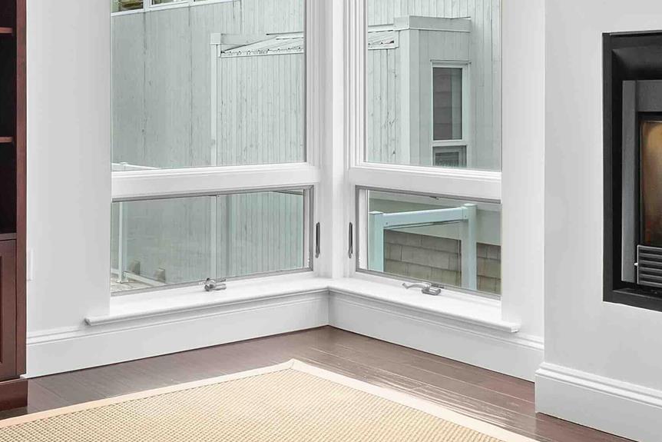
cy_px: 111
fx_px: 1048
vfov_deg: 23.5
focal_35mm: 57
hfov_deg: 35.0
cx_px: 368
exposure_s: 1/13
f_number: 11
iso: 250
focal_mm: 16
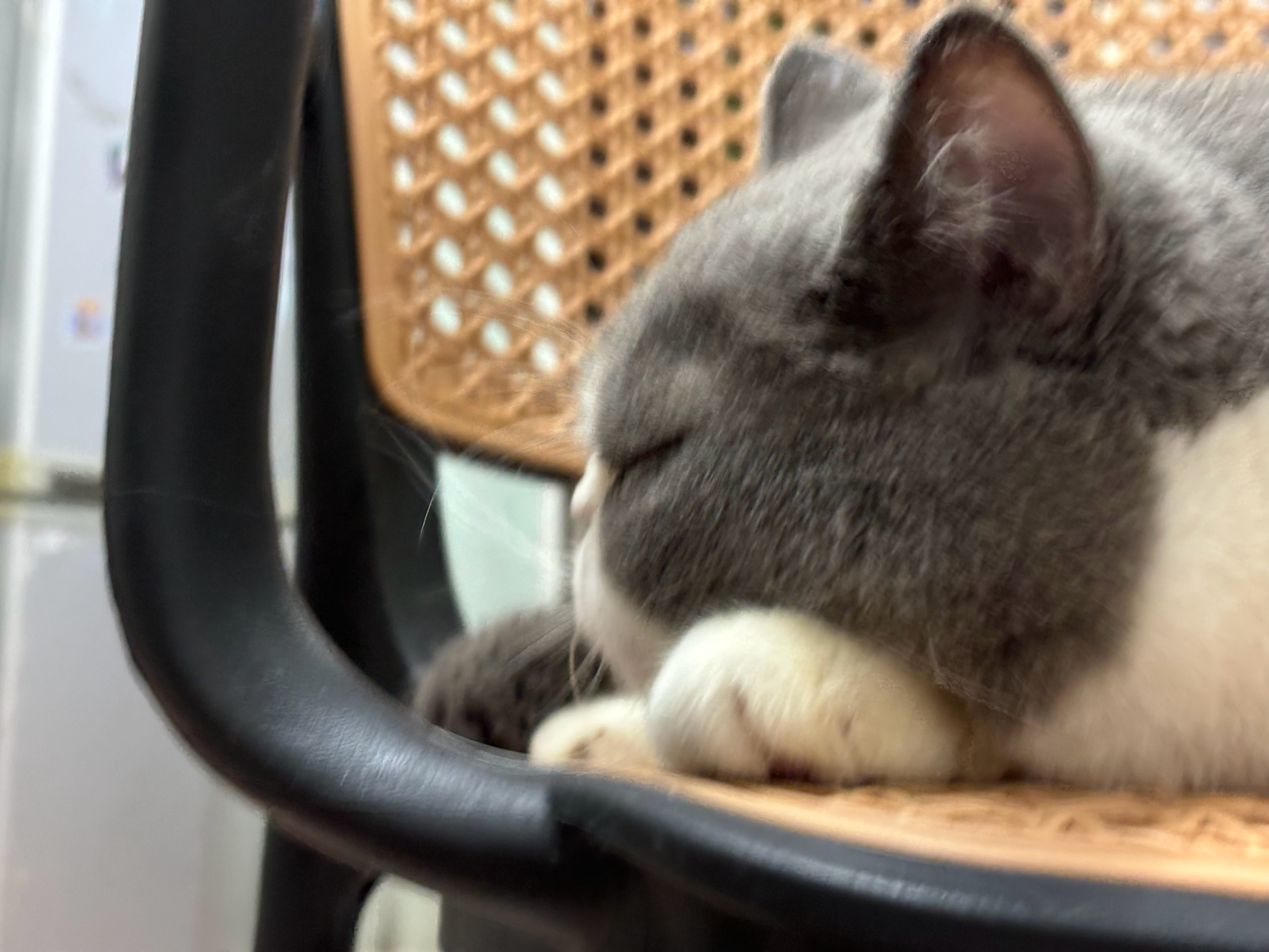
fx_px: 1906
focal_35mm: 52
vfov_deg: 28.0
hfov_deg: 36.8
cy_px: 476
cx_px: 634
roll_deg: -2.6
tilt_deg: +4.5
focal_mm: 5.96
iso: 500
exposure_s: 1/20
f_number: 1.6
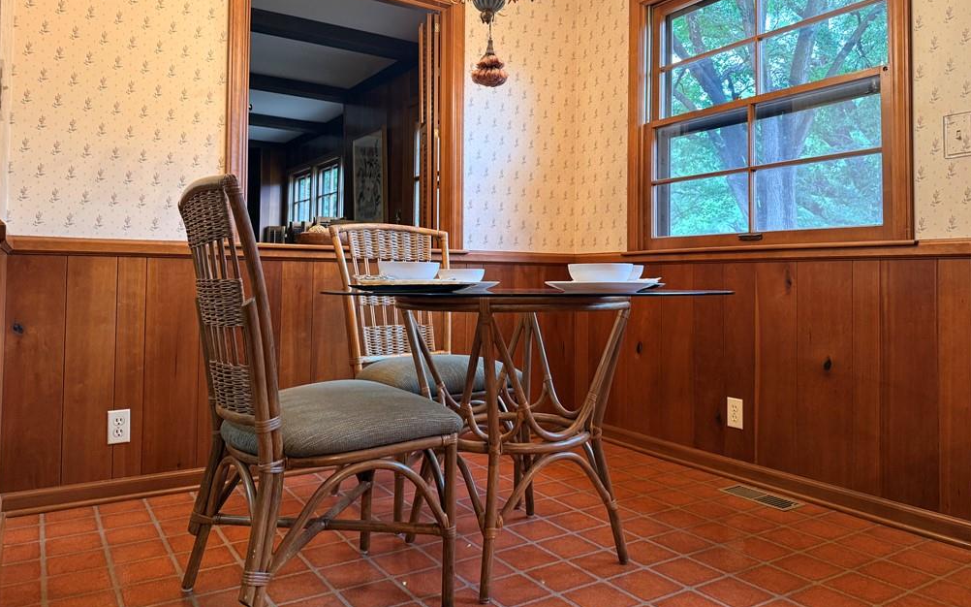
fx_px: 688
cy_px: 248
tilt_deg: +3.3
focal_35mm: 26
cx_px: 487
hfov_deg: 70.4
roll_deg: -0.7
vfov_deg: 47.4
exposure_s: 1/60
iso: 250
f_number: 1.78
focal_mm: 6.76
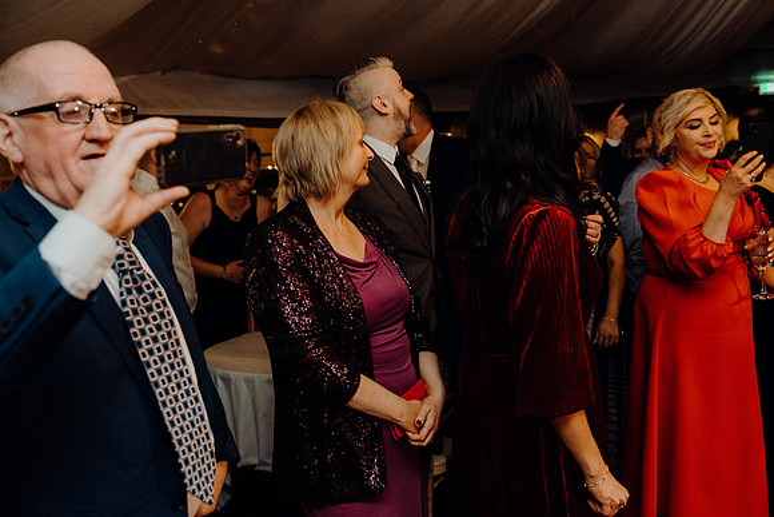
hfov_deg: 54.4
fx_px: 753
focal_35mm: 35
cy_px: 258
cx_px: 387
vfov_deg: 37.9
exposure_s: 1/160
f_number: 3.5
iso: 2500
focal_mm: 35
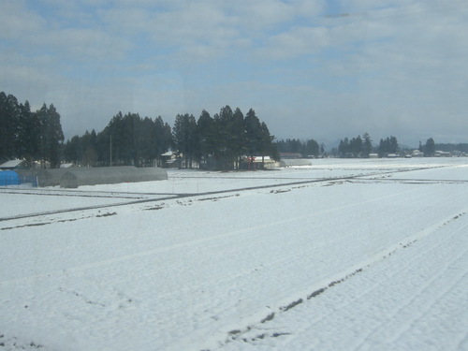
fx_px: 541
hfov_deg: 46.8
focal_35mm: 40
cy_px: 176
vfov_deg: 36.0
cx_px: 234
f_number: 5.7
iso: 64
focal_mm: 8.5
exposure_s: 1/243
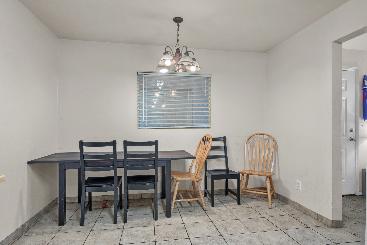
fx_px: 209
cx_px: 184
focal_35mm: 20
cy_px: 122
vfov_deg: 60.7
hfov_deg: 82.5
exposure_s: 1/1.67
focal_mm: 20.5
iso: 500
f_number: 8
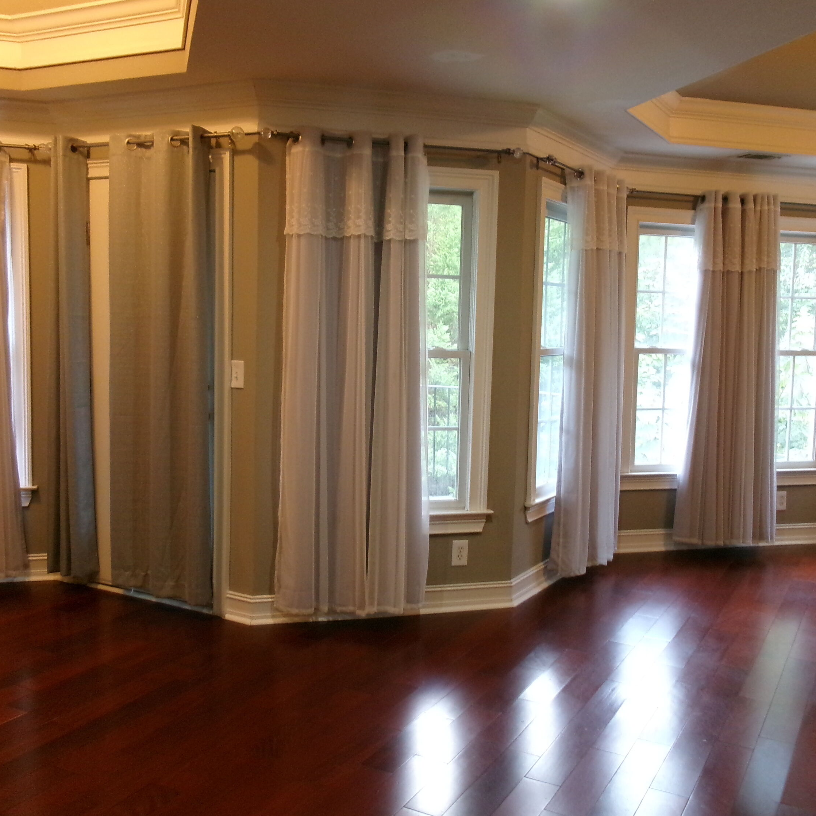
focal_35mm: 34
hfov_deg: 48.4
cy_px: 400
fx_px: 907
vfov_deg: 48.4
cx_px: 413
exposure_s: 1/20
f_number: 3.9
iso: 400
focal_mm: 5.1
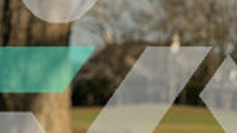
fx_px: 1559
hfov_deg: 8.5
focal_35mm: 248
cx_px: 345
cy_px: 135
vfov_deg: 4.9
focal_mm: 58
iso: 500
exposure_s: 1/200
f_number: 8
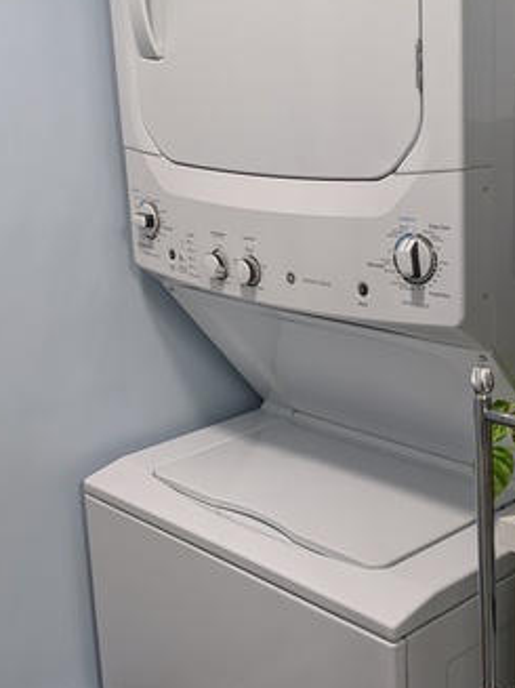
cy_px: 319
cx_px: 282
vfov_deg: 34.9
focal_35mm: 55
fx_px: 1092
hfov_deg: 26.5
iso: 78
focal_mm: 4.38
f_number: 1.73
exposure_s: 1/24
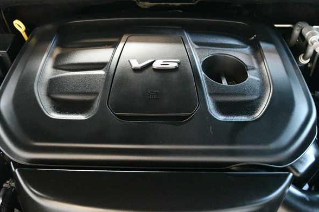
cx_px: 155
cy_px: 102
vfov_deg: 35.9
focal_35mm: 37
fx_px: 328
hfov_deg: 51.9
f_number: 3.8
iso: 12800
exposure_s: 1/40
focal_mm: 23
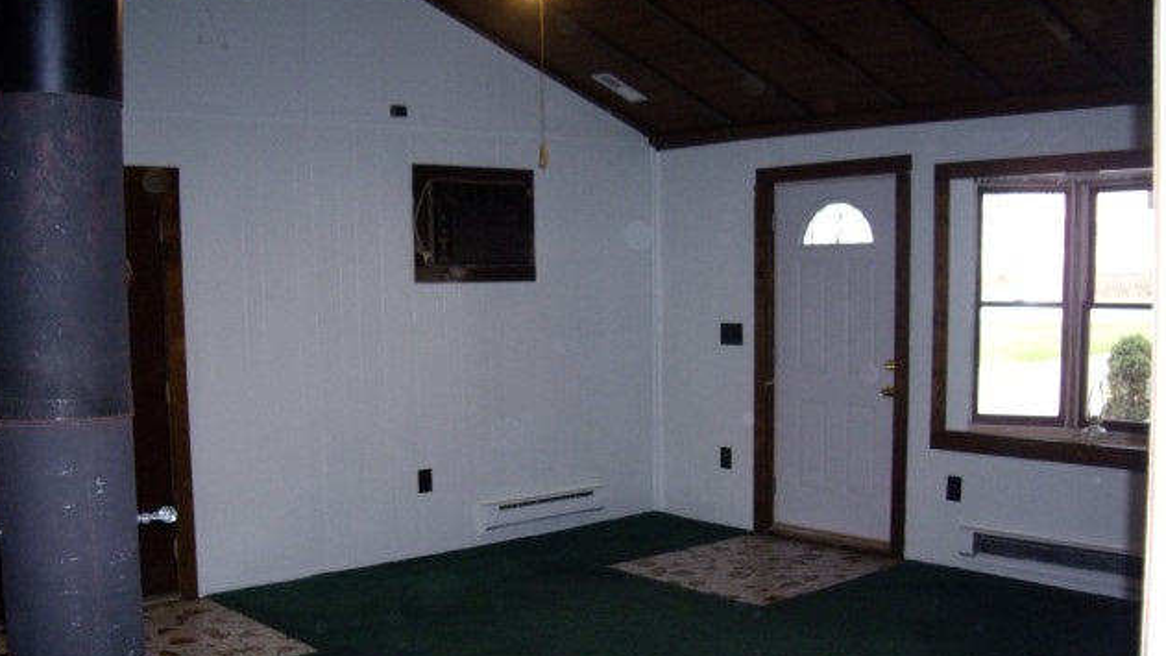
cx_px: 580
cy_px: 416
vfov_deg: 28.2
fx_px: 1299
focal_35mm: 42
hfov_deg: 48.4
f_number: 2.8
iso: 400
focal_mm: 7.9
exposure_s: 1/40
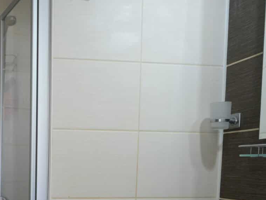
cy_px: 197
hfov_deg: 37.1
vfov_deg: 30.7
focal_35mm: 44
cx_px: -16
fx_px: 338
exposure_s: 1/160
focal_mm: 17
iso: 2000
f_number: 2.8
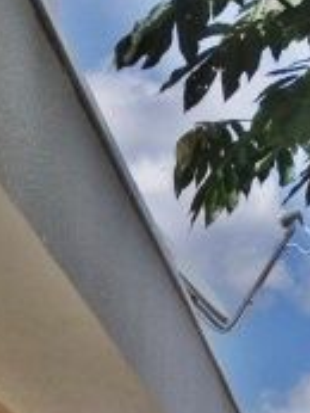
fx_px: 2314
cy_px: 1062
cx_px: -33
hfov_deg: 7.6
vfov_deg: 9.0
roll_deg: -1.1
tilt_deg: -7.8
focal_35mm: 194
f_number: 2.4
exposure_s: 1/1972
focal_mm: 4.28
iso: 50
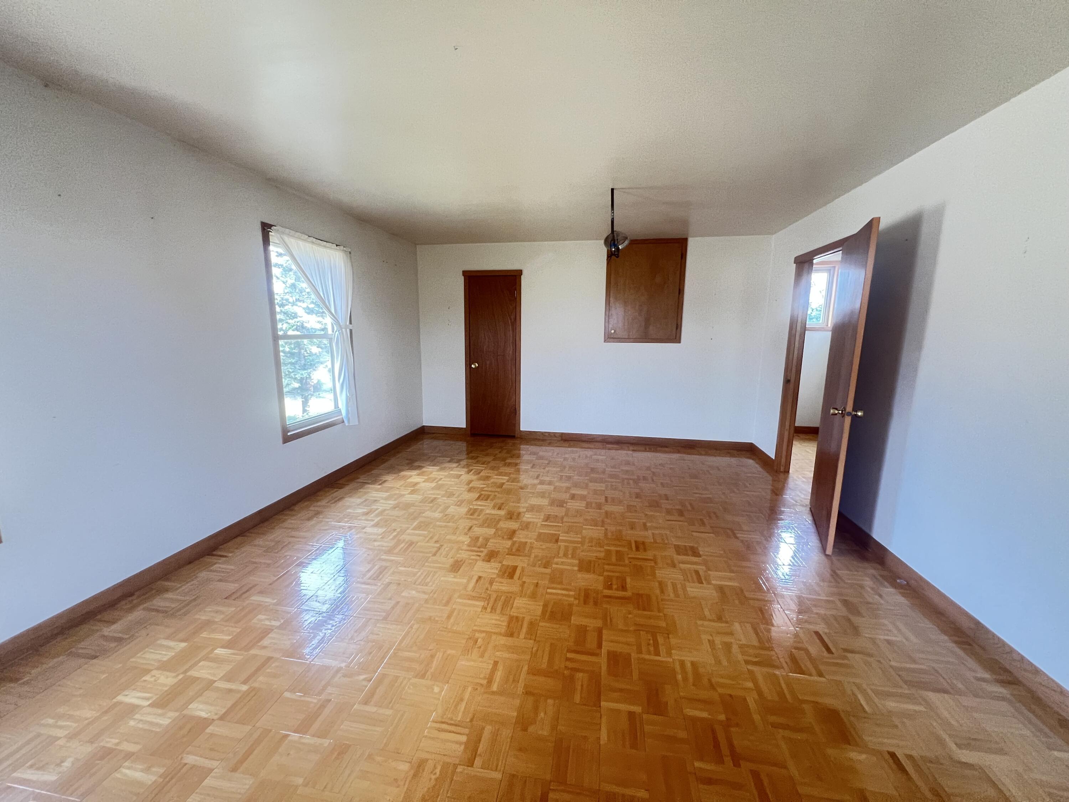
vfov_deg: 89.9
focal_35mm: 13
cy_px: 401
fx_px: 401
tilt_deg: -8.0
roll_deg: -0.5
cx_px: 534
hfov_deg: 106.2
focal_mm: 1.57
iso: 320
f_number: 1.8
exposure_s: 1/60
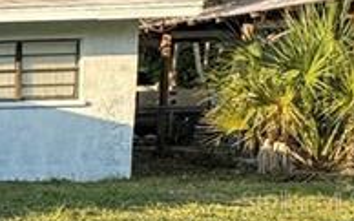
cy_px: 201
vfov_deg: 14.0
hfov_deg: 15.3
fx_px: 887
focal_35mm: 92
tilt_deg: -4.9
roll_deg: +1.9
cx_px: -451
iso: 40
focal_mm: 2.22
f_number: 2.2
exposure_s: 1/448
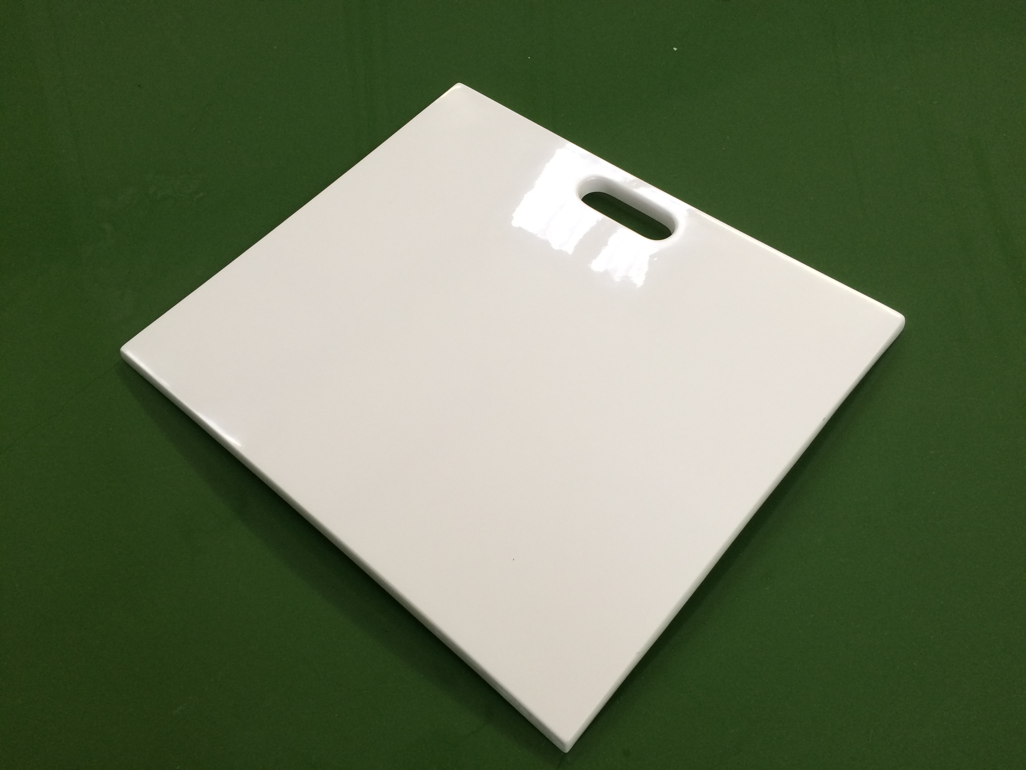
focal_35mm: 29
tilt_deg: -59.9
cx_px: 513
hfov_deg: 61.7
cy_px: 385
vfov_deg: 48.2
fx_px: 860
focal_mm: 4.15
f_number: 2.2
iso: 50
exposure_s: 1/33
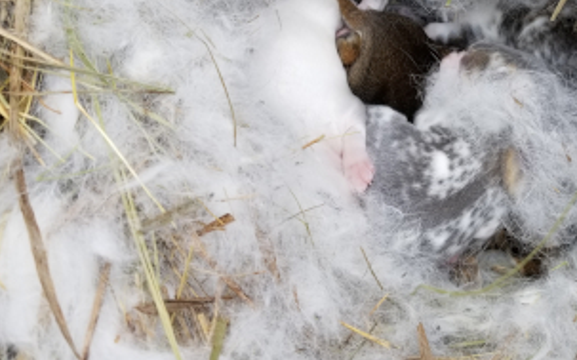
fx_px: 644
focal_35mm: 41
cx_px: 377
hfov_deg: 47.6
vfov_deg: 30.8
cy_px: 101
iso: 50
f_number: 1.7
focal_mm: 4.25
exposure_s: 1/222
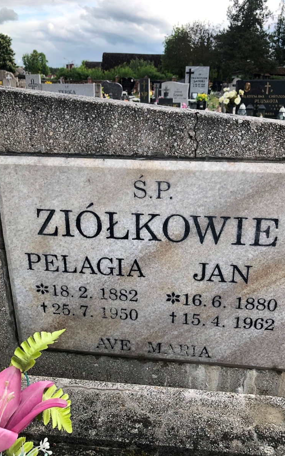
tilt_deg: -19.1
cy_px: 229
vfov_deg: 62.9
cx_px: 150
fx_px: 373
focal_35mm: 30
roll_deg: -1.4
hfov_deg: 41.8
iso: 20
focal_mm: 3.99
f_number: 1.8
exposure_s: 1/192
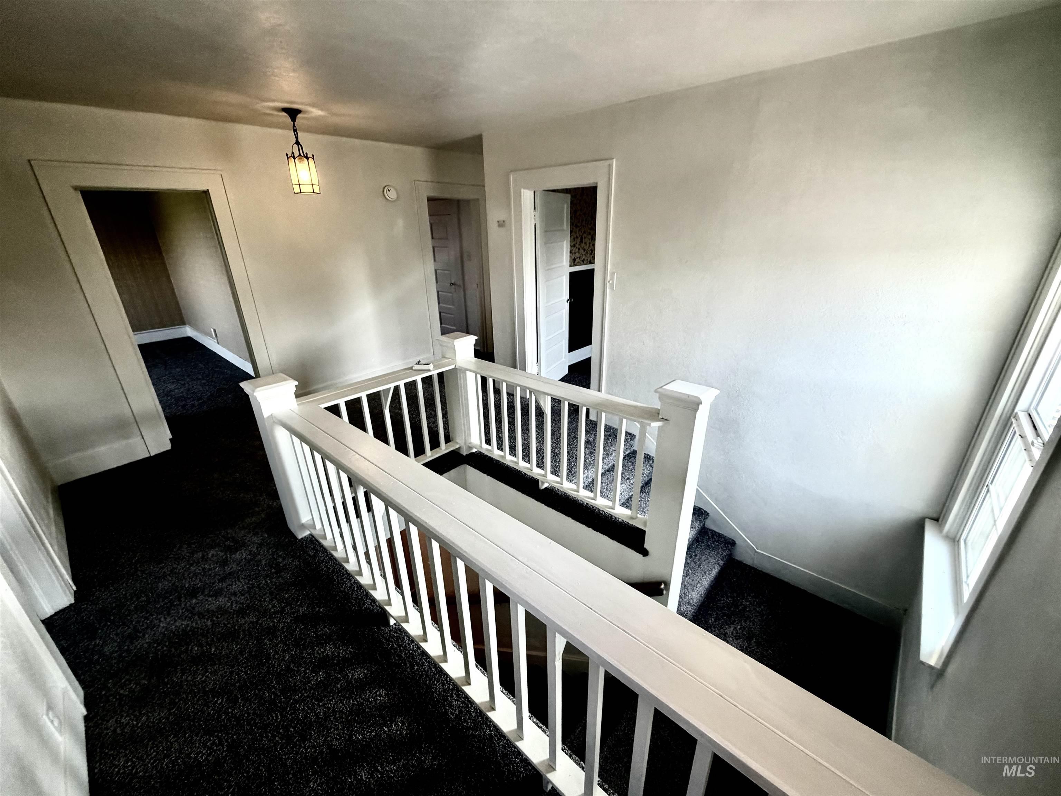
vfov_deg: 85.7
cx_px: 530
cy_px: 398
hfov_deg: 102.1
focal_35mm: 14
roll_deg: +1.4
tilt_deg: -22.0
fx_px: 429
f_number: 2.2
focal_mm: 2.22
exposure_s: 1/120
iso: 200
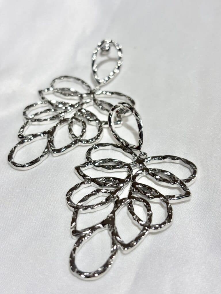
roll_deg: +5.7
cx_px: 110
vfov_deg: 36.8
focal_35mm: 52
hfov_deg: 28.0
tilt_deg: -34.3
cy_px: 147
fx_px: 443
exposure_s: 1/281
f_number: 1.6
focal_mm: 5.96
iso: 32
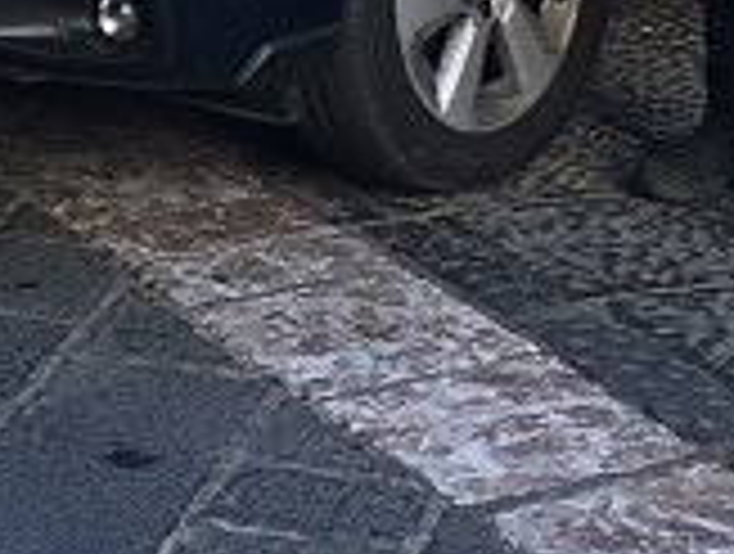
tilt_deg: -5.4
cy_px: -540
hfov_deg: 13.8
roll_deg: -2.0
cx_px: 189
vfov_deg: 9.8
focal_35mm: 142
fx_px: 3018
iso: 25
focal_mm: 4.15
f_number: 2.2
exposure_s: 1/110
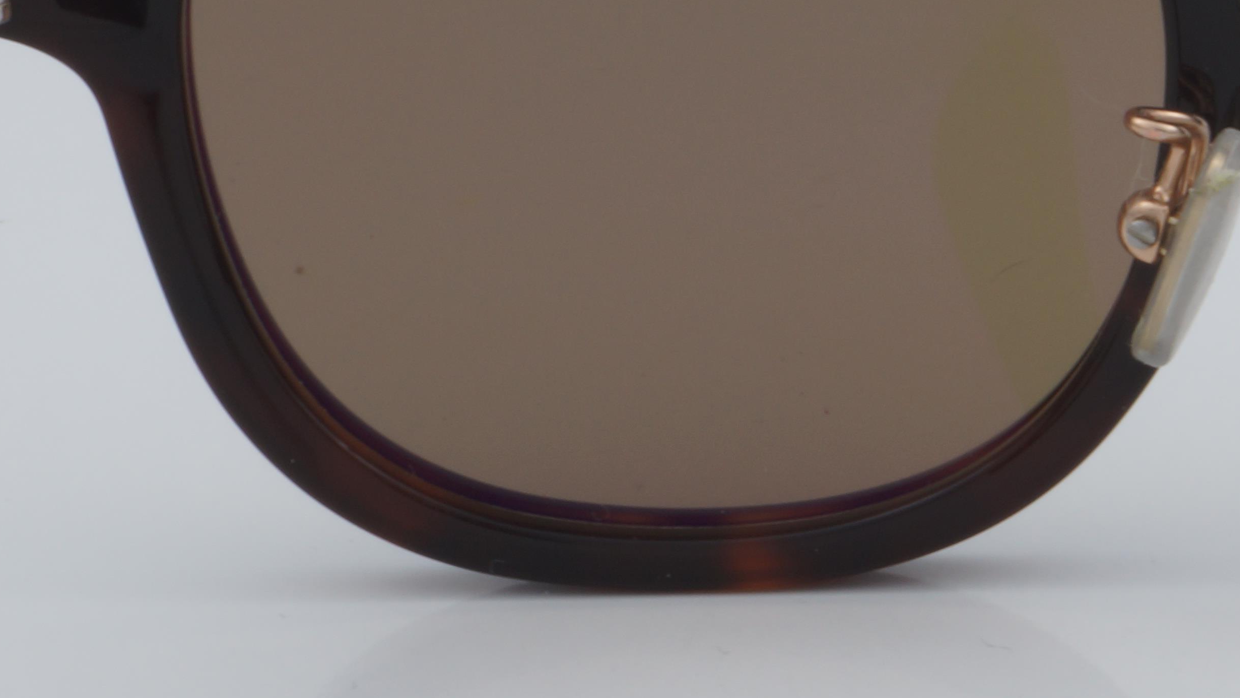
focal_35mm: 212
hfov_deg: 10.0
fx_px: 6980
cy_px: 135
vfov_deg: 5.7
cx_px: 1426
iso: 100
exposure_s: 1/4
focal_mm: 55
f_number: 32
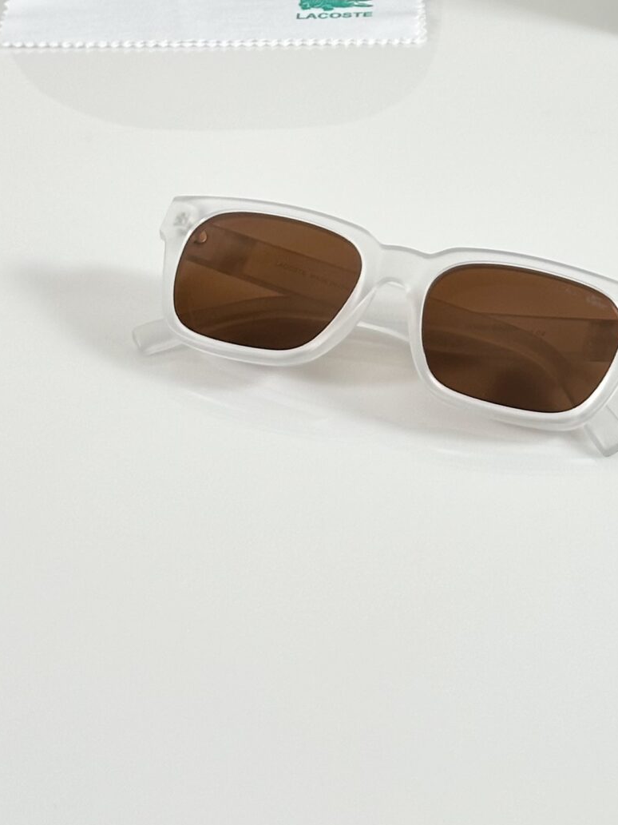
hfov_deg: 12.4
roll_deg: +1.7
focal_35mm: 119
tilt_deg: -24.9
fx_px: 2834
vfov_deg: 16.0
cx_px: 405
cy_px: -115
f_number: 1.78
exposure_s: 1/100
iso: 64
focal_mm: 6.86
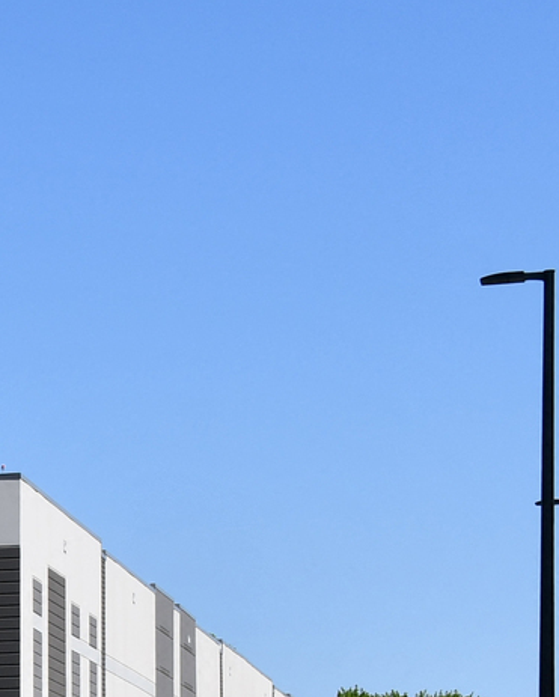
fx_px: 3347
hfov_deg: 8.5
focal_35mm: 162
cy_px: 827
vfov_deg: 11.7
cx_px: -893
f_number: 9
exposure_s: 1/320
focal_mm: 27
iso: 100
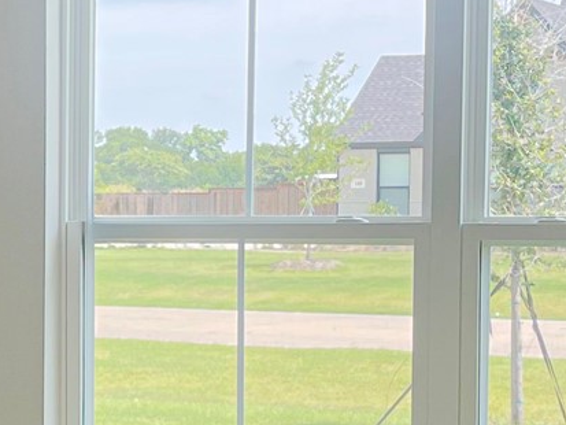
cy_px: 339
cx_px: -125
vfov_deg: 11.9
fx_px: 2028
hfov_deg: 15.3
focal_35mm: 124
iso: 32
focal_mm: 5.1
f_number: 1.6
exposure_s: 1/389
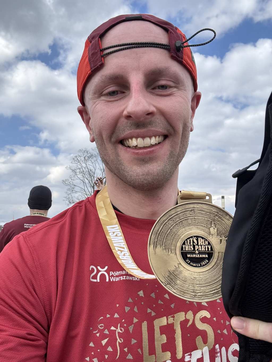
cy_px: 181
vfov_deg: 60.0
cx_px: 136
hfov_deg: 46.8
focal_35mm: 30
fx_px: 314
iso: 25
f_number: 1.9
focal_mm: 2.69
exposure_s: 1/594
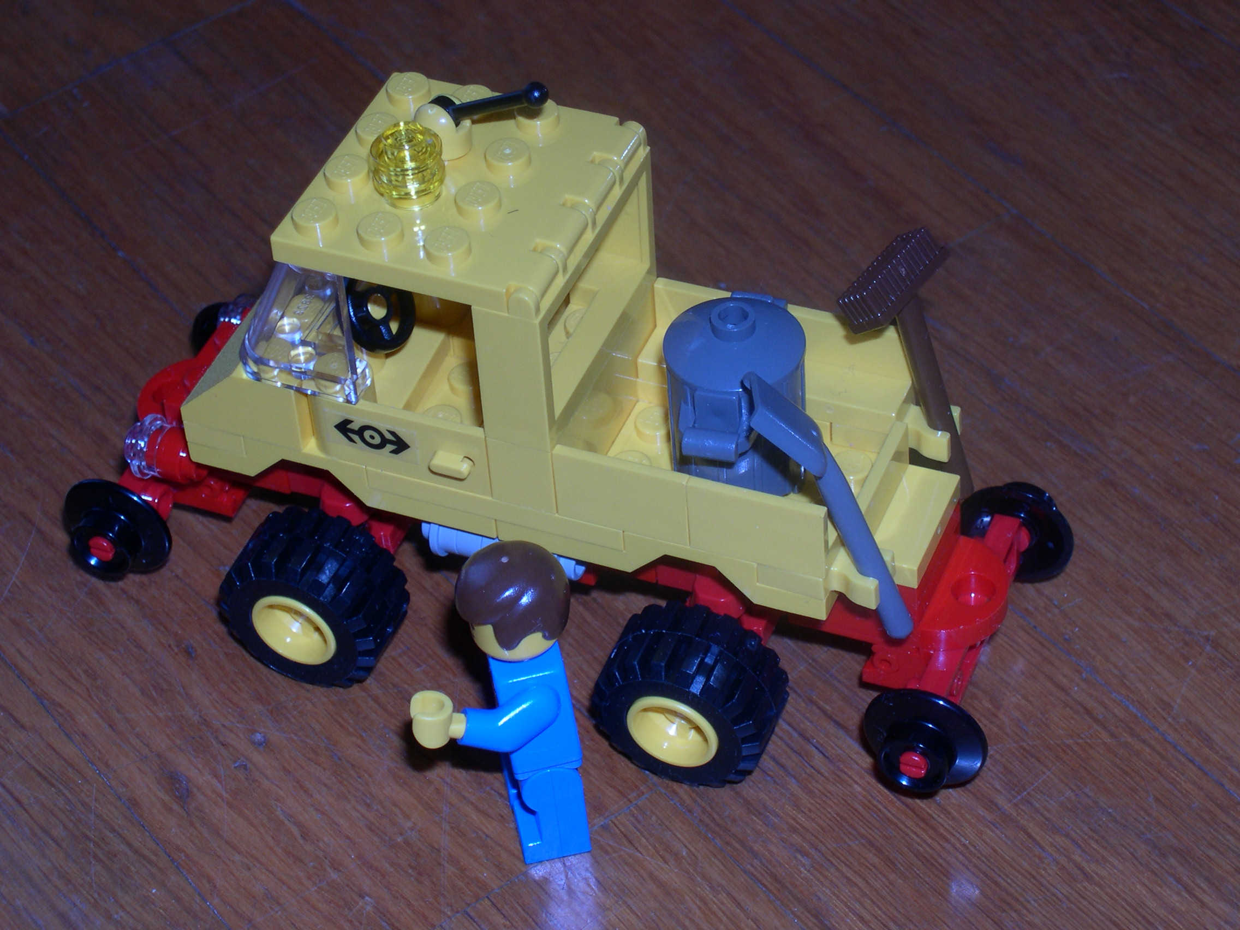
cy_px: 465
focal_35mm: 87
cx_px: 620
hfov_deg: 22.5
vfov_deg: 17.0
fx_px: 3116
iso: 100
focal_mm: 18.4
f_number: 11.6
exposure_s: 1/60
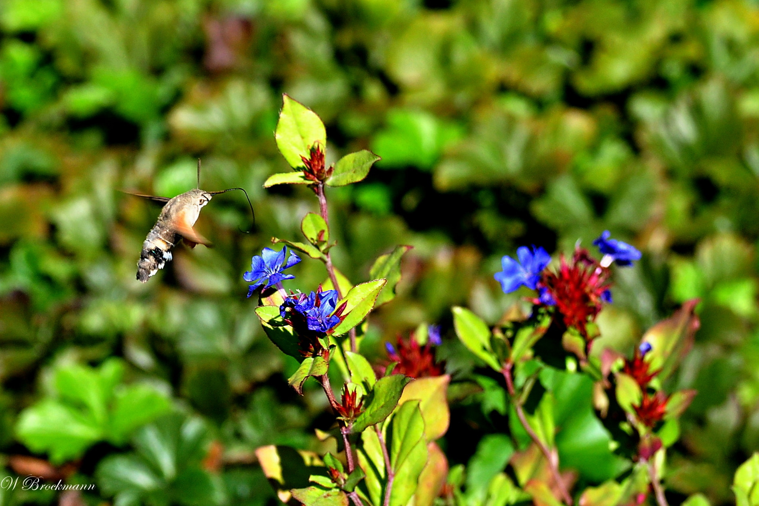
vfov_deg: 12.3
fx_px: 2340
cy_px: 252
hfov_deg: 18.4
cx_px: 371
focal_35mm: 111
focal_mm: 70
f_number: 5.6
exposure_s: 1/1250
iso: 400
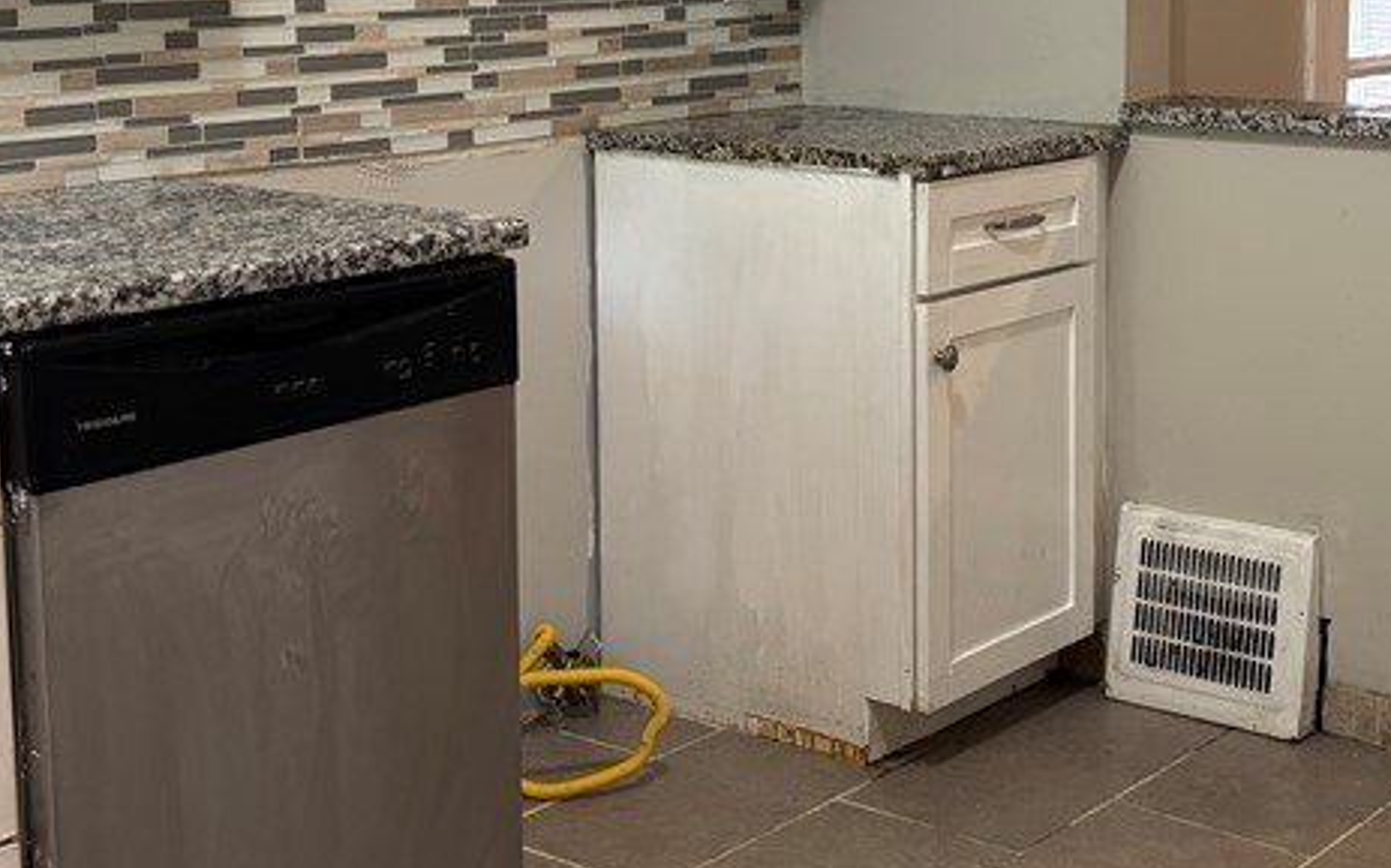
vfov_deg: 21.0
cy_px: 156
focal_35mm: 61
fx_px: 2312
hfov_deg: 33.2
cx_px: 928
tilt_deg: -7.3
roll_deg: +0.1
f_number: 1.6
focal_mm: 5.96
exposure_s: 1/60
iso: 160
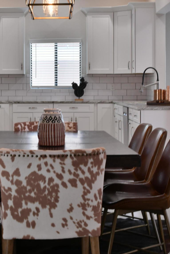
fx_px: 616
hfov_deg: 15.7
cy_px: 99
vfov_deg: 23.3
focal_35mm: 87
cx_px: 52
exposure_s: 1/50
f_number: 11
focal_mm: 50
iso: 1400
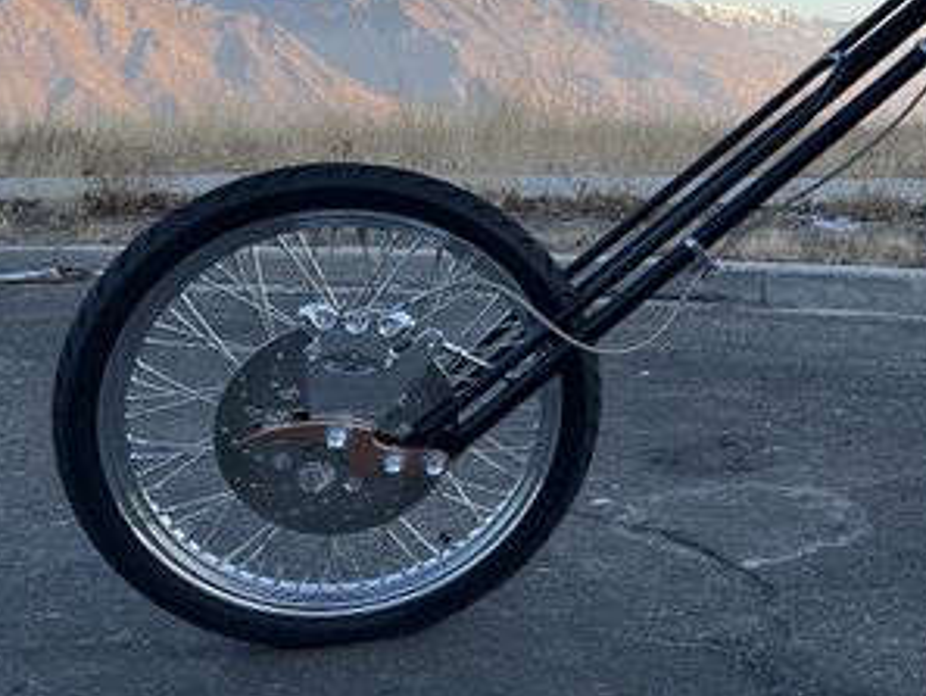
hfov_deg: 31.2
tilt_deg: -4.8
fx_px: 1499
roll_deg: +0.8
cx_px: 973
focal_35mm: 56
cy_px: 178
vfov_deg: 25.8
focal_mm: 5.1
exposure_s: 1/930
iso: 32
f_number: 1.6
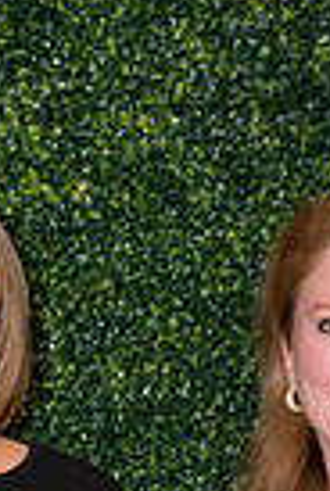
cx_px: 143
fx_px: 2599
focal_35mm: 190
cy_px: 781
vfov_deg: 10.4
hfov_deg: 7.3
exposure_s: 1/160
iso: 400
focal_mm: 58
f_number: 5
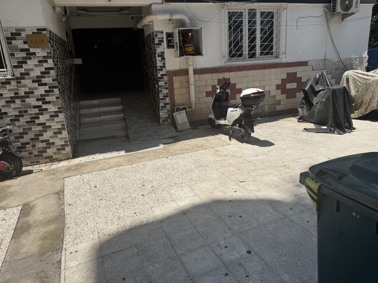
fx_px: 262
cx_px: 189
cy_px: 142
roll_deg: +0.3
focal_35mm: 24
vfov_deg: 56.8
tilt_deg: -15.1
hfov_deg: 71.6
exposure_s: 1/7092
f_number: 1.78
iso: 80
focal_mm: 6.76
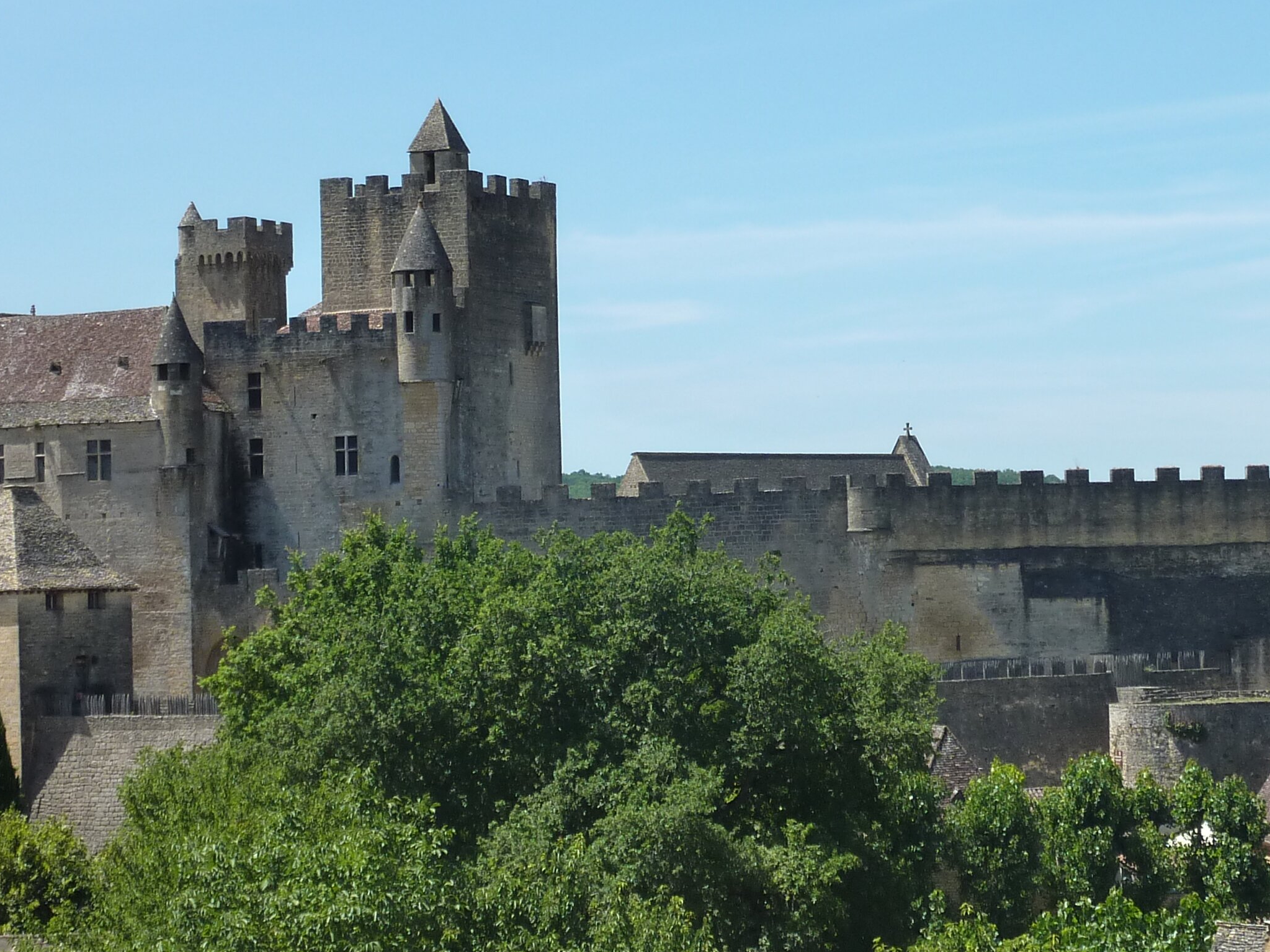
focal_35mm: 98
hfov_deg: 20.0
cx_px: 769
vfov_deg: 15.1
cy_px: 510
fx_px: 3596
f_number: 4.5
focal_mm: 9.1
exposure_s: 1/500
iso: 125
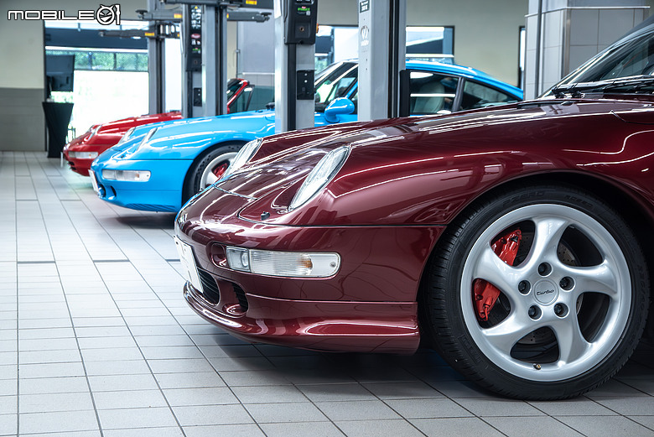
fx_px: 1054
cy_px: 218
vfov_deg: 23.4
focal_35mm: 58
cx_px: 327
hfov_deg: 34.5
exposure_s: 1/50
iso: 2000
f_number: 4
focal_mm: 58
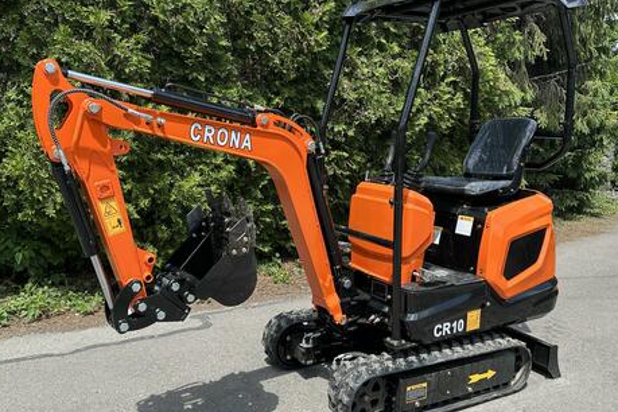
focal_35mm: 31
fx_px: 532
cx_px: 284
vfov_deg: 42.3
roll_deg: -0.1
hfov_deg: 60.2
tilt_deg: -5.8
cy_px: 218
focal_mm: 6.86
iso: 80
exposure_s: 1/2028
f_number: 1.78
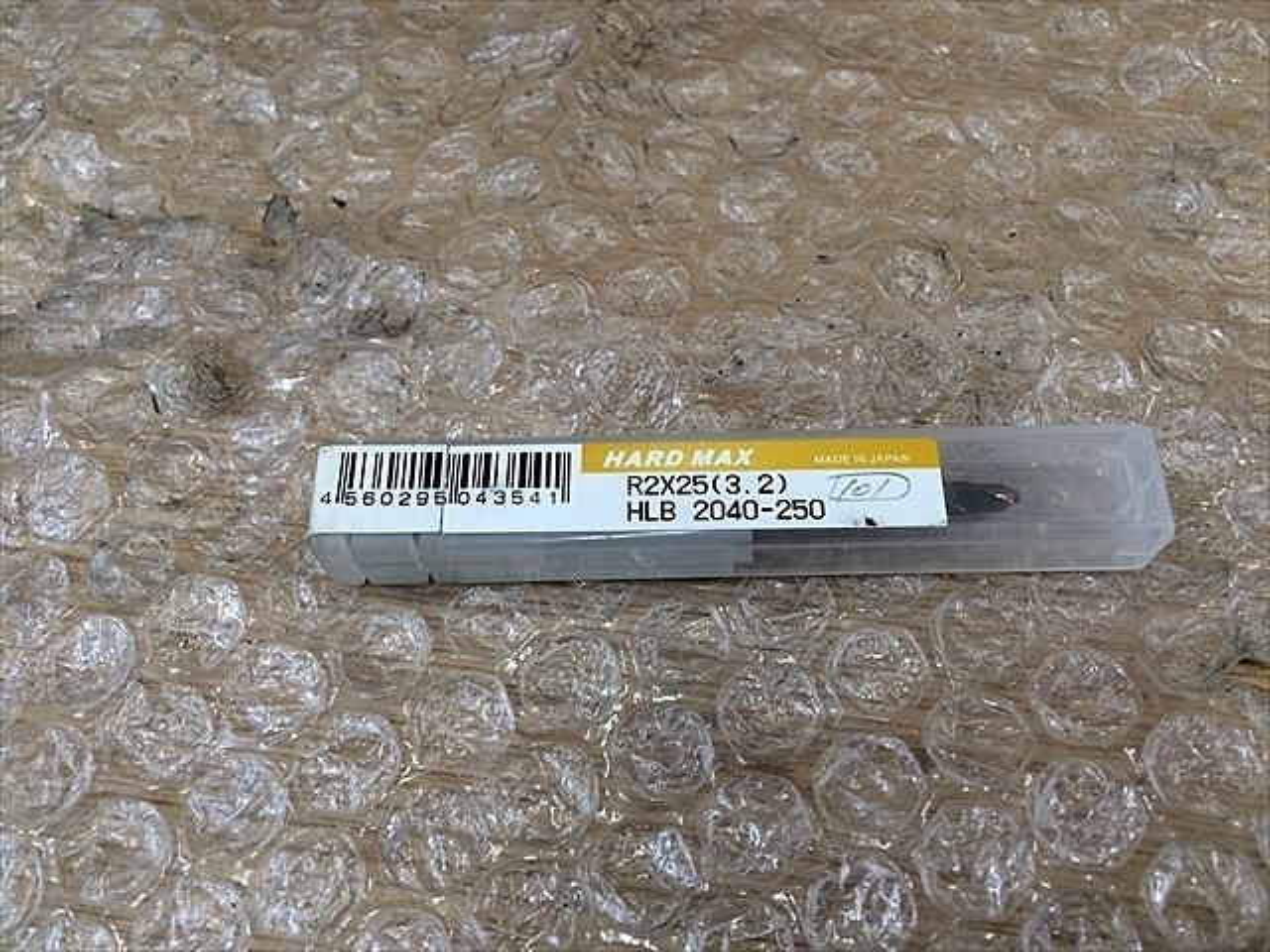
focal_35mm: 29
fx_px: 1064
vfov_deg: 48.2
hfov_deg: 61.7
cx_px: 635
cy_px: 476
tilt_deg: -63.0
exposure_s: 1/30
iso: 32
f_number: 2.2
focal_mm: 4.15
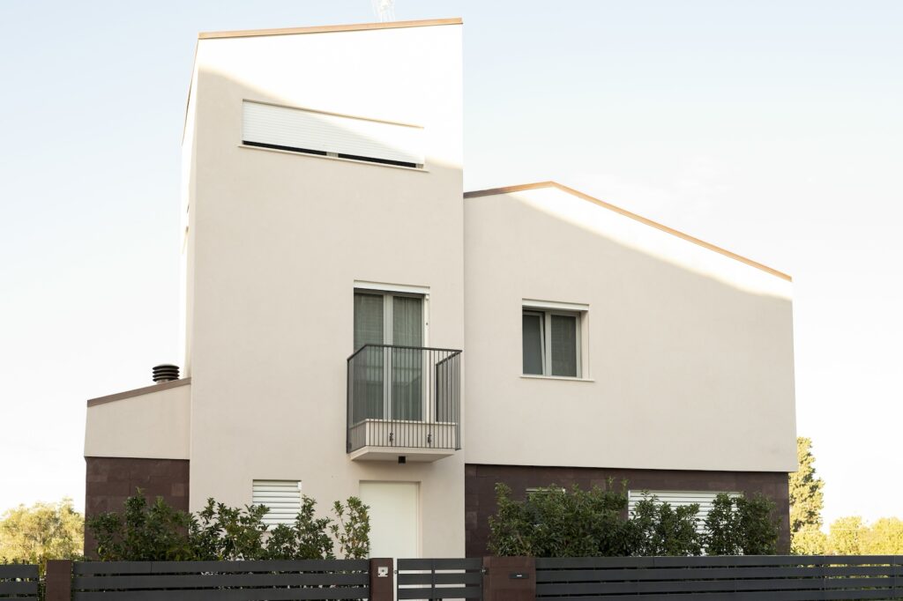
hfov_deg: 54.4
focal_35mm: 35
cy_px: 300
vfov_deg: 37.8
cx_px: 452
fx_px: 878
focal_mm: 35
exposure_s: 1/800
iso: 640
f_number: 4
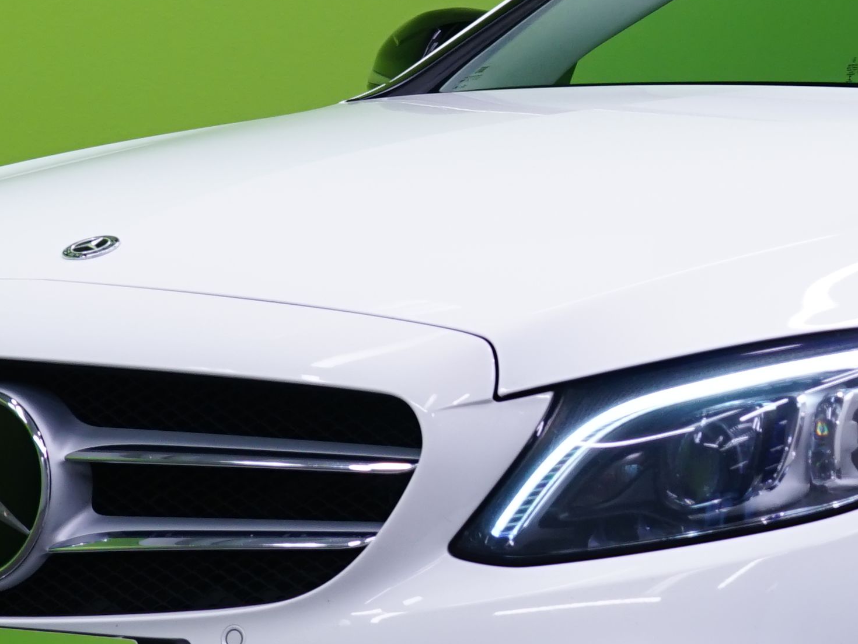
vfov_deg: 5.7
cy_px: 244
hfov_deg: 7.6
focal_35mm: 259
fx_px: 6421
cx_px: 1041
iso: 400
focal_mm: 66
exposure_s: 1/20
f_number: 5.6
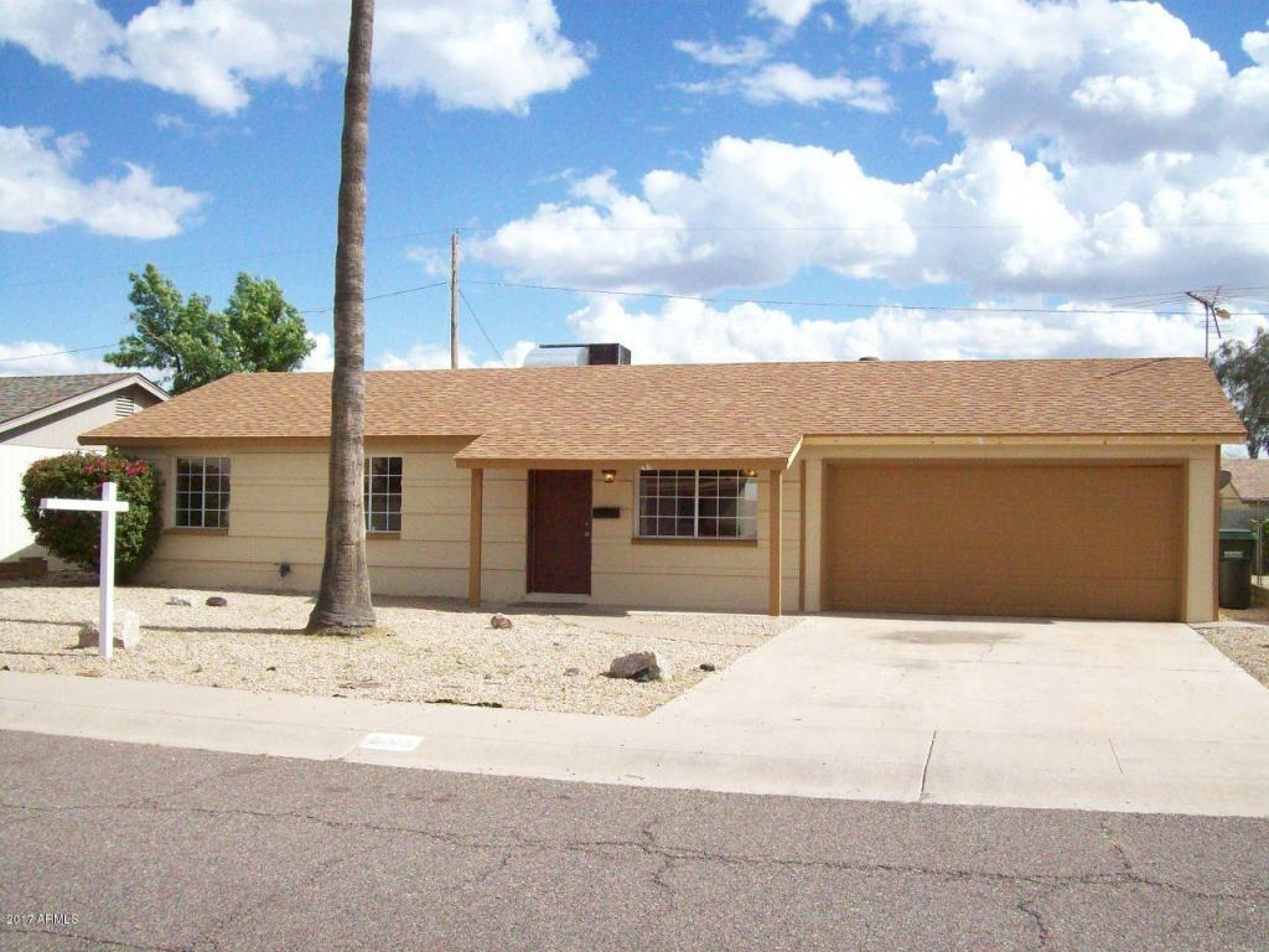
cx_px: 634
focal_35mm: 36
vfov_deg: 39.7
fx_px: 1320
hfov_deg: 51.4
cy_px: 476
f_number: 4.8
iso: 200
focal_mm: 6
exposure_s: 1/1401
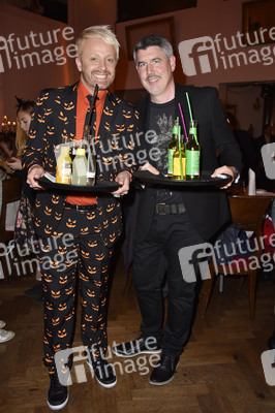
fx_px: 367
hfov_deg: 41.0
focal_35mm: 32
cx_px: 138
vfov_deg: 58.8
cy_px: 206
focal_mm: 32
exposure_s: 1/125
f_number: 5.6
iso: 1250
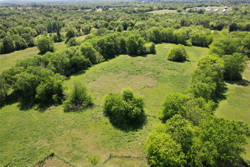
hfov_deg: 78.6
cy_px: 84
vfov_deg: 57.2
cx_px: 125
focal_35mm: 22
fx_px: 153
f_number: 2.8
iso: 100
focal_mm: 8.38
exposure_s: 1/725
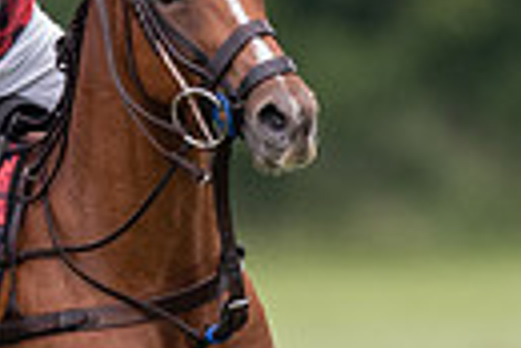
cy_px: 359
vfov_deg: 0.5
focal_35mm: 2943
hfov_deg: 0.7
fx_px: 42639
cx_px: -68
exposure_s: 1/2500
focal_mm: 500
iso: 800
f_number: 4
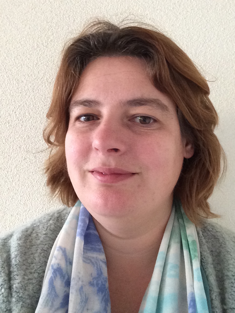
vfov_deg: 58.4
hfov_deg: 45.4
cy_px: 156
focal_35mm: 31
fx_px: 281
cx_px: 118
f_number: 2.4
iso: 500
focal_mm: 2.15
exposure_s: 1/17
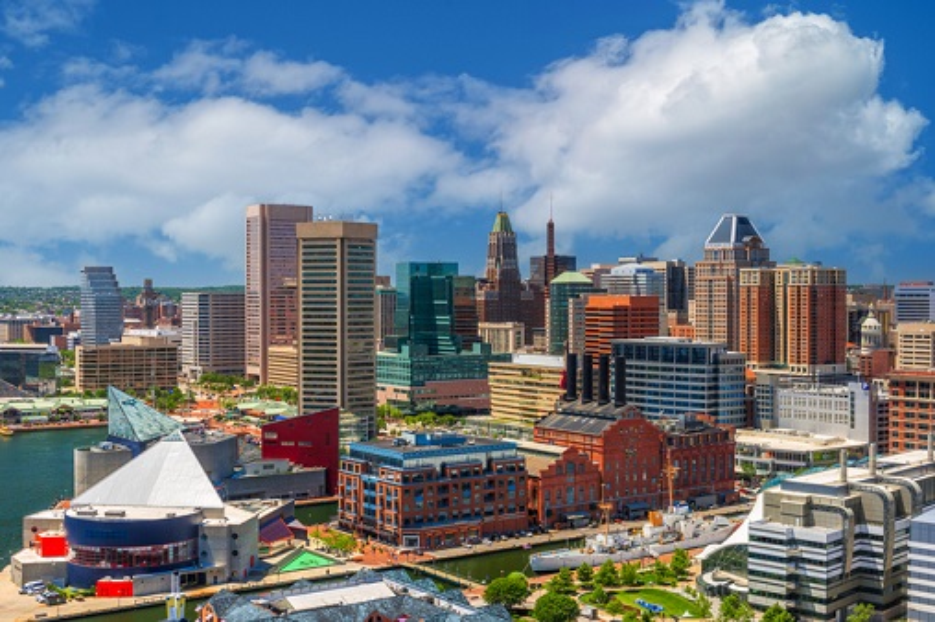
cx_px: 468
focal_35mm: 48
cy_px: 311
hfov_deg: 41.1
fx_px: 1246
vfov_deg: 28.0
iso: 64
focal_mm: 48
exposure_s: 1/40
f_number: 8
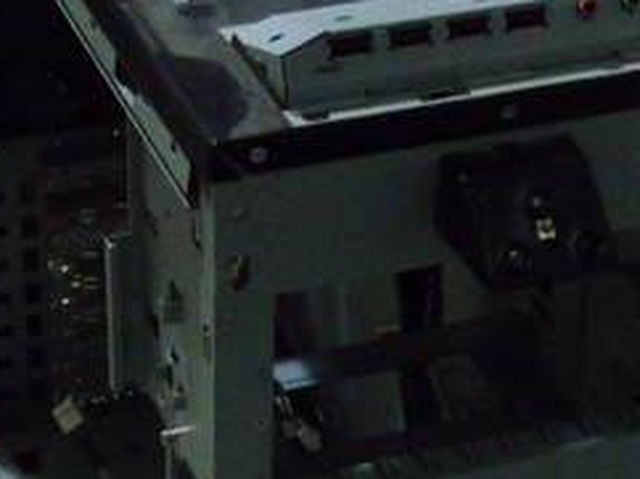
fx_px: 2346
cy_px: 442
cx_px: 386
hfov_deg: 15.5
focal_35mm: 127
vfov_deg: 11.6
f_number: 3.2
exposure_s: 1/13
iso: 800
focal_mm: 8.5
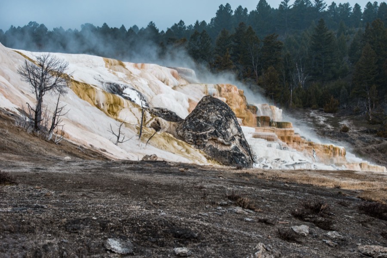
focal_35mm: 80
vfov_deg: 17.1
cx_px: 194
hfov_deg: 25.4
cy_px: 129
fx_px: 860
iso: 400
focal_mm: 80
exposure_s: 1/200
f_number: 10
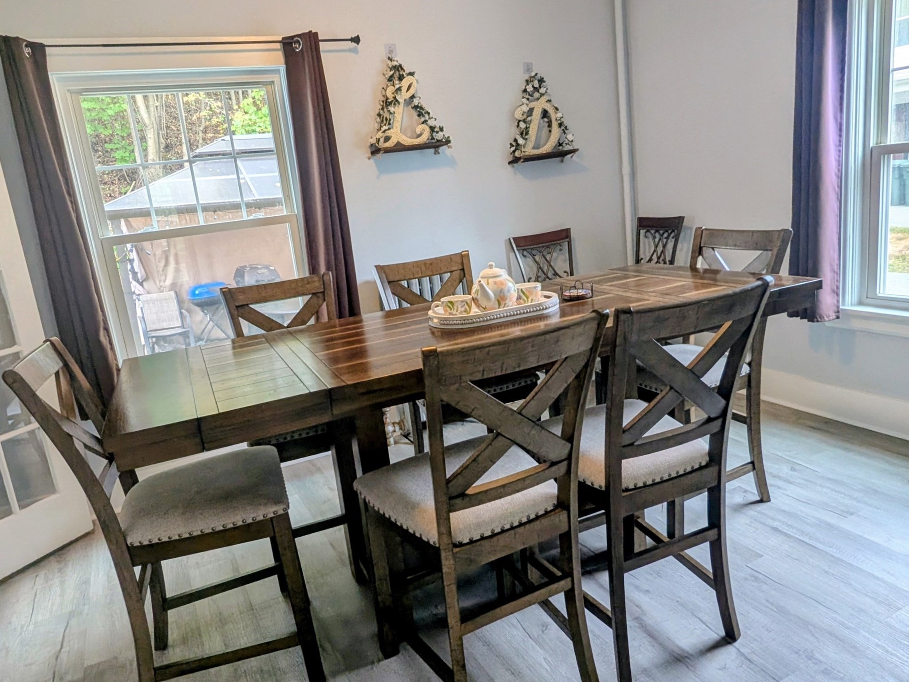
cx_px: 454
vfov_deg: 78.1
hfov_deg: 94.5
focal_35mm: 16
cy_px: 341
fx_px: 420
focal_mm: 2.22
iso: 47
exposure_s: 1/40
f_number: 2.2
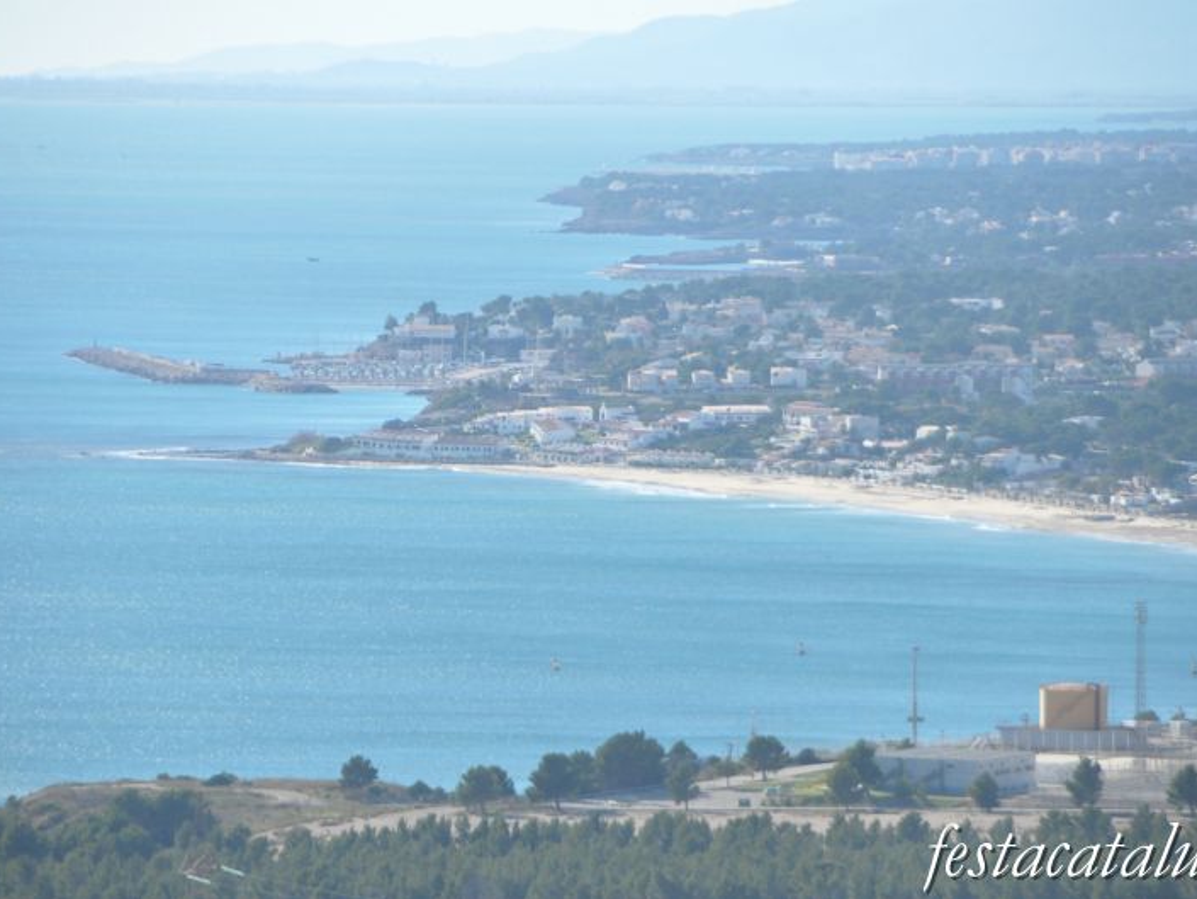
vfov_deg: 4.5
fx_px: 11309
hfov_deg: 6.1
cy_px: 450
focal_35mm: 327
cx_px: 632
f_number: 7.1
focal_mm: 200
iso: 1000
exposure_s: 1/3195
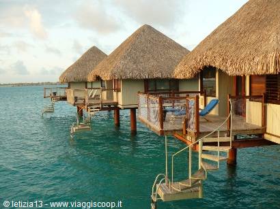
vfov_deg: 39.6
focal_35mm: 36
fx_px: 291
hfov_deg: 51.4
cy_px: 104
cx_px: 140
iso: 100
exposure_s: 1/125
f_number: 2.8
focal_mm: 6
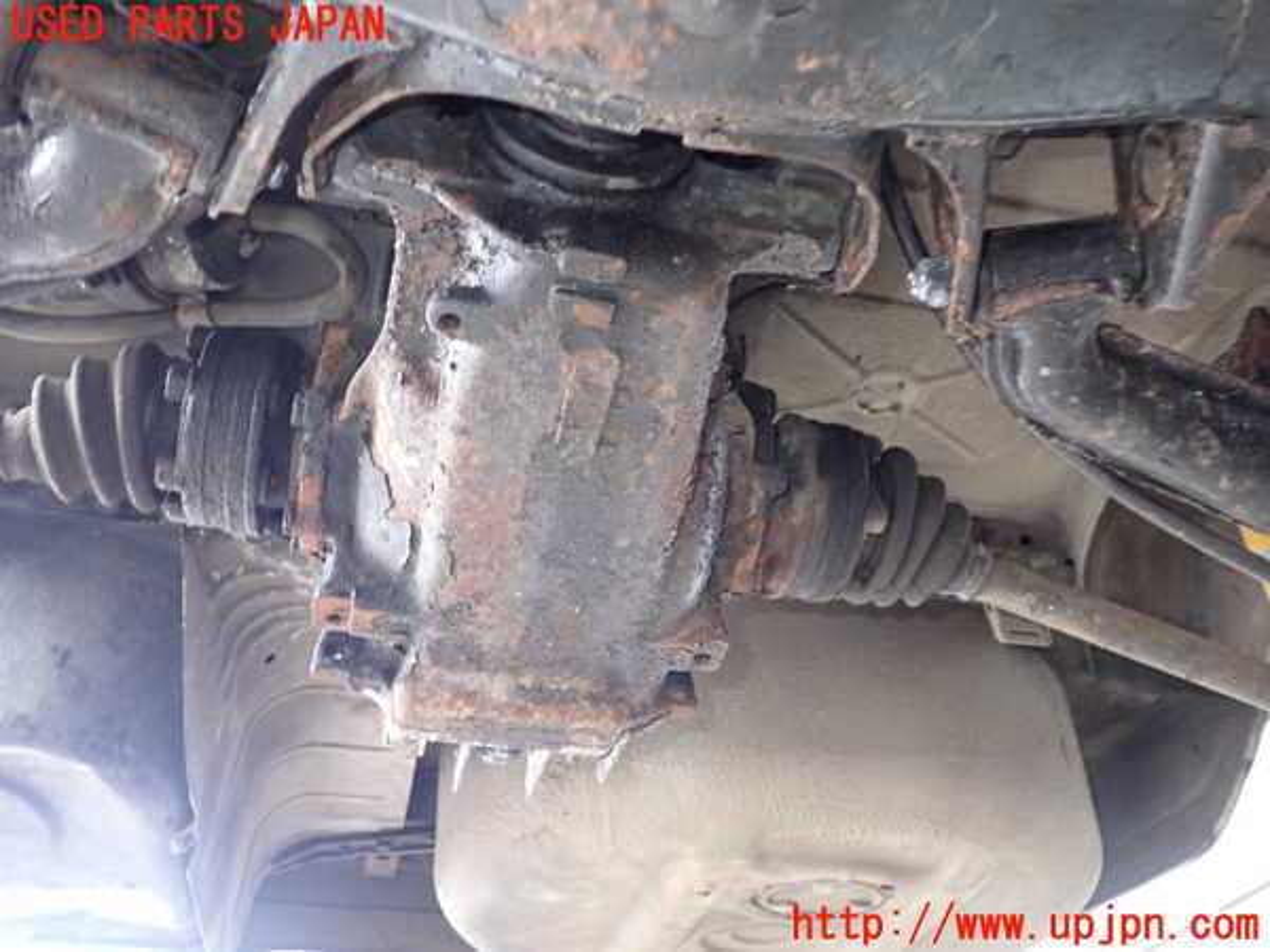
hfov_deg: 60.0
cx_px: 635
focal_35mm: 30
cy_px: 476
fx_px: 1101
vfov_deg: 46.8
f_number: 2.3
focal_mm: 5.4
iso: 250
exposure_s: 1/30
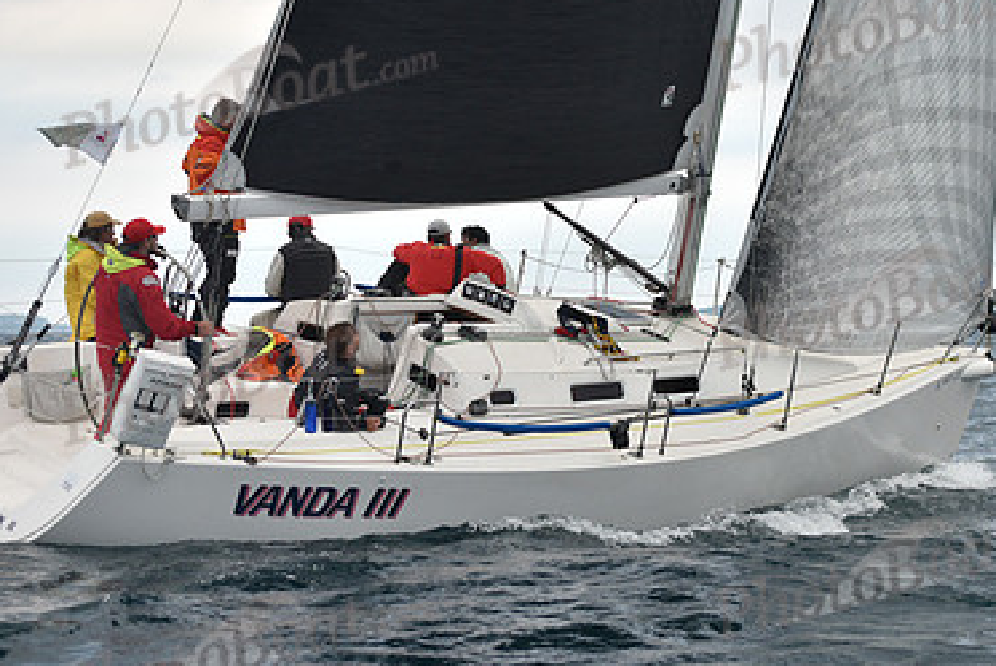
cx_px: 578
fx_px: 3019
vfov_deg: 12.6
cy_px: 199
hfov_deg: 18.7
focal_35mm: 109
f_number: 3.2
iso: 640
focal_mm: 70
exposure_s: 1/640
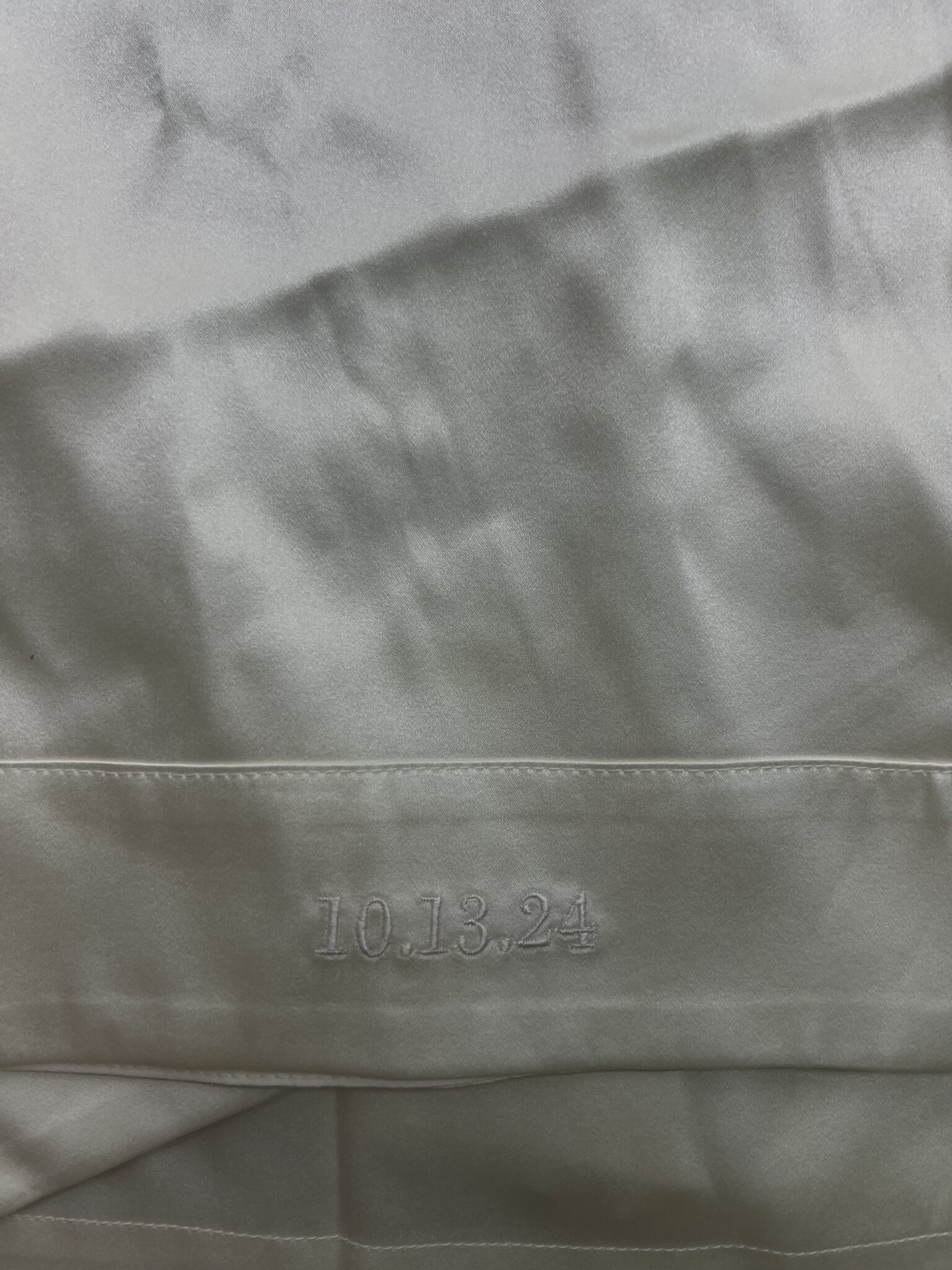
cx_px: 476
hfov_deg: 53.1
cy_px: 635
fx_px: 953
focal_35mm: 26
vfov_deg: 67.3
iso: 50
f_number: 1.5
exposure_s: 1/401
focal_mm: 5.7
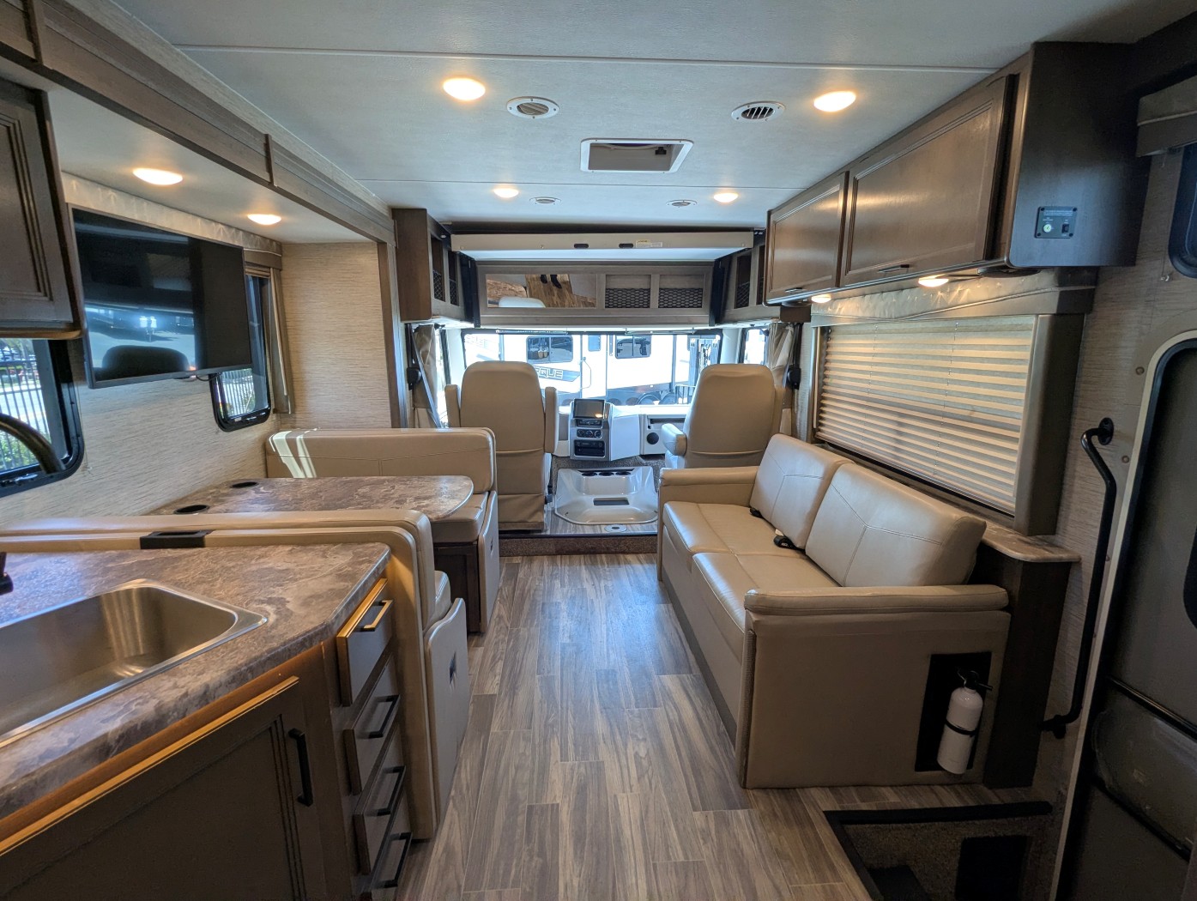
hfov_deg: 94.4
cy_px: 450
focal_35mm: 16
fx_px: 554
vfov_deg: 78.2
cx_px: 598
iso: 141
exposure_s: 1/120
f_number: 2.2
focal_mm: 2.35
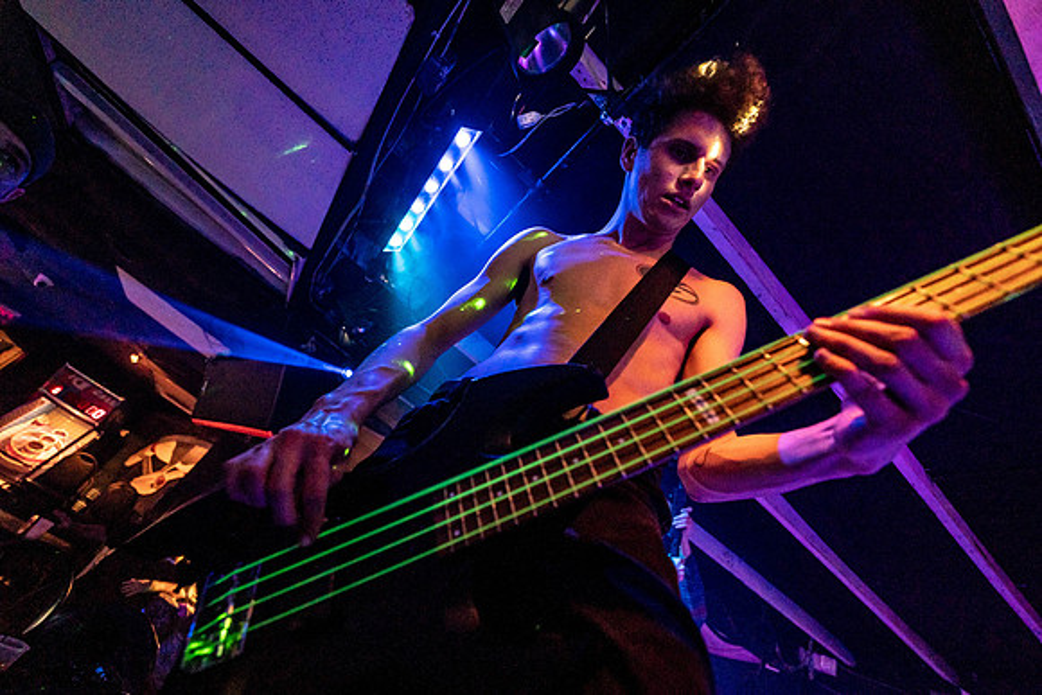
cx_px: 521
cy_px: 348
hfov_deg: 104.2
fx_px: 405
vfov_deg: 81.2
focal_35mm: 14
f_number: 2.8
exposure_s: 1/250
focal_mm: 14
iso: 3200
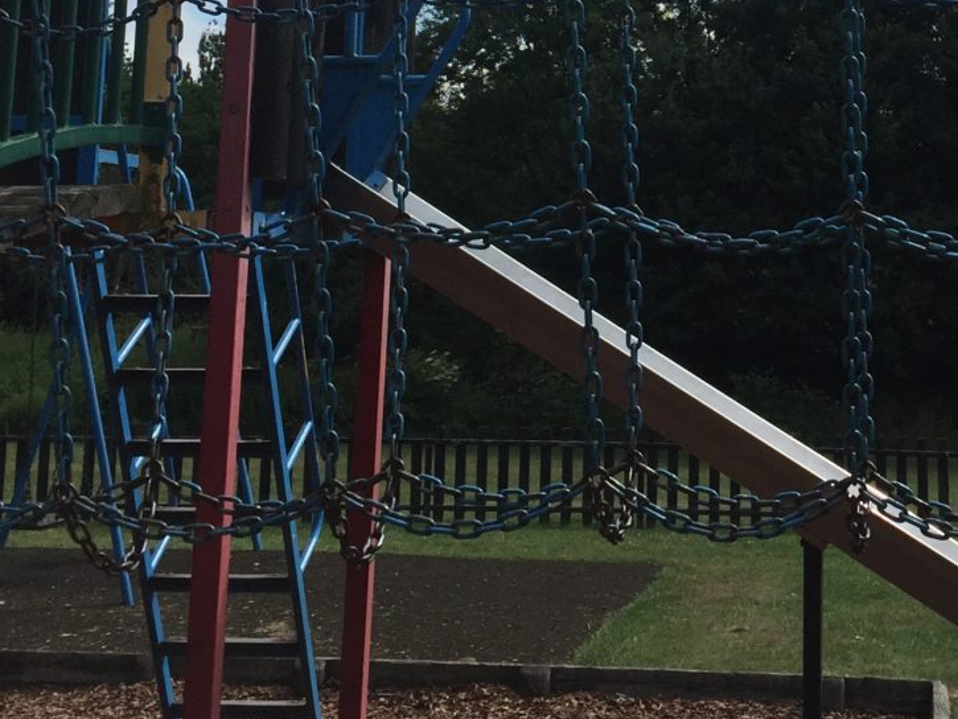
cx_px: 769
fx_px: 1993
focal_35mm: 72
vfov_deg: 19.5
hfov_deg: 26.5
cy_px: -87
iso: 32
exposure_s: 1/3597
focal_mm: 4.15
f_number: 2.2
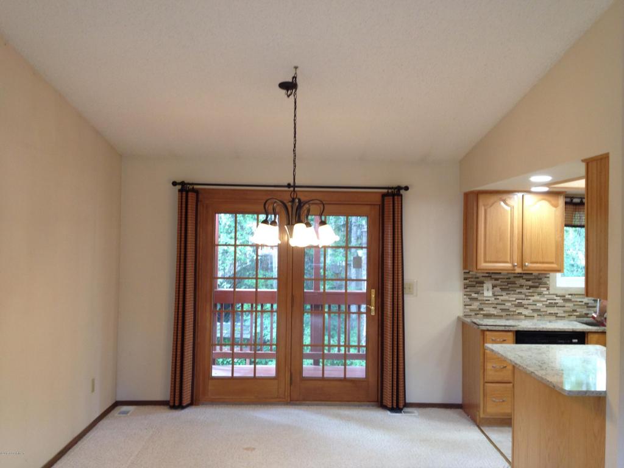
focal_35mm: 35
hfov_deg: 52.6
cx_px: 312
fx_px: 631
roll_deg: -0.7
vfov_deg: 40.7
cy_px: 234
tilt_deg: +0.3
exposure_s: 1/20
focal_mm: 4.28
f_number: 2.4
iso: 64
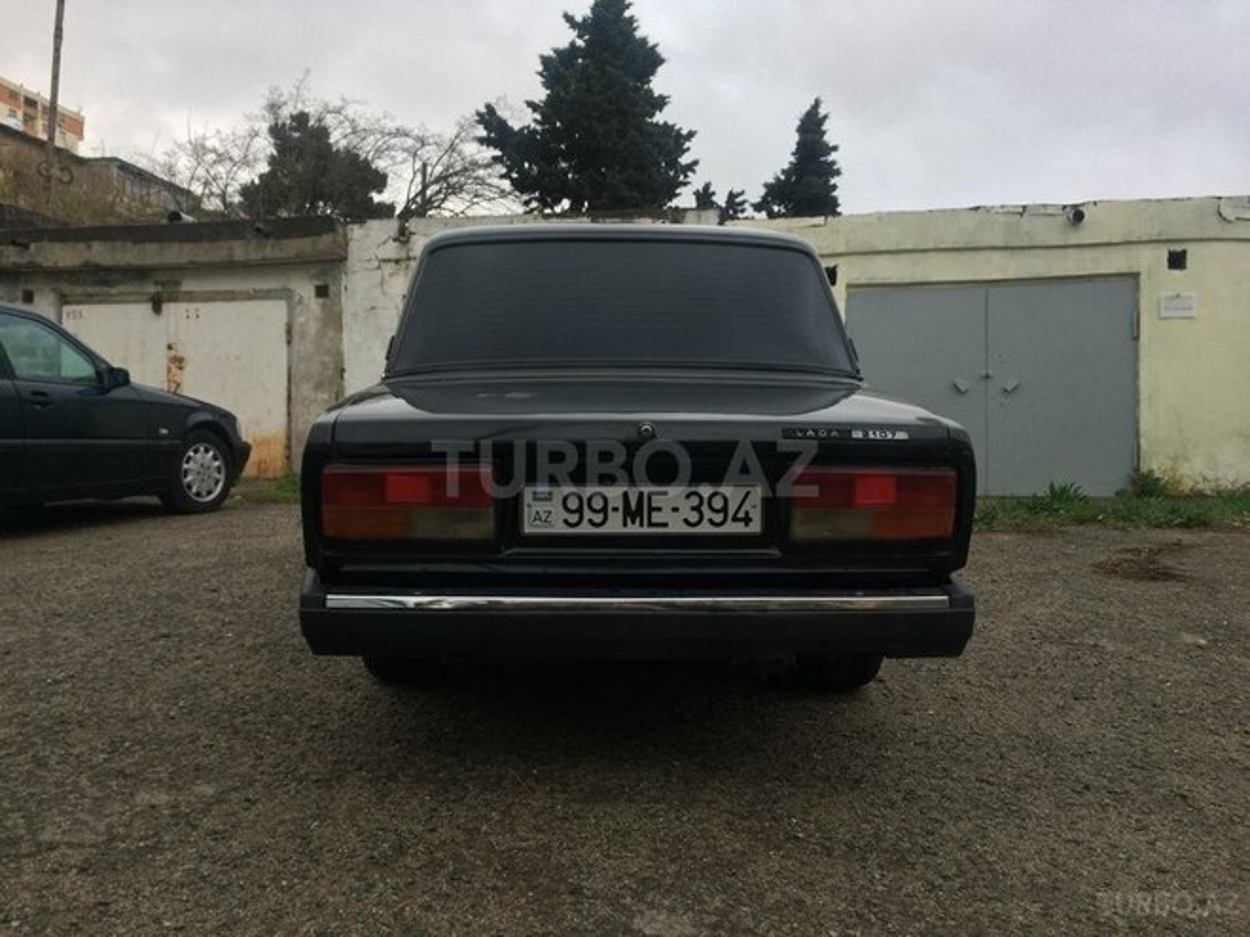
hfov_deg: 61.7
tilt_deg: +1.2
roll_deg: +1.0
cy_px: 468
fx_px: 1047
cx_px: 625
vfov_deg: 48.2
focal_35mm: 29
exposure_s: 1/100
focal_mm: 4.15
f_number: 2.2
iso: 64
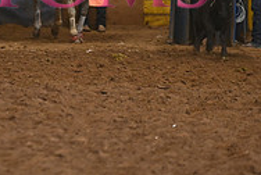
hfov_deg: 3.3
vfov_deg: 2.2
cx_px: 19
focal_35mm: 616
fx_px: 4473
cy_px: -62
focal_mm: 200
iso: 3200
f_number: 2.8
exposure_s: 1/250
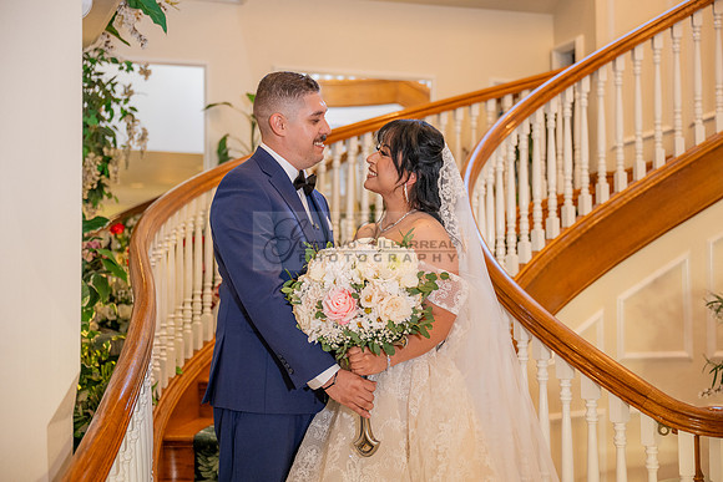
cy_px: 241
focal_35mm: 54
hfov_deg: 36.9
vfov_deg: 25.1
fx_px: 1085
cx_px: 362
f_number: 2.8
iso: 1000
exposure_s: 1/160
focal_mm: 54
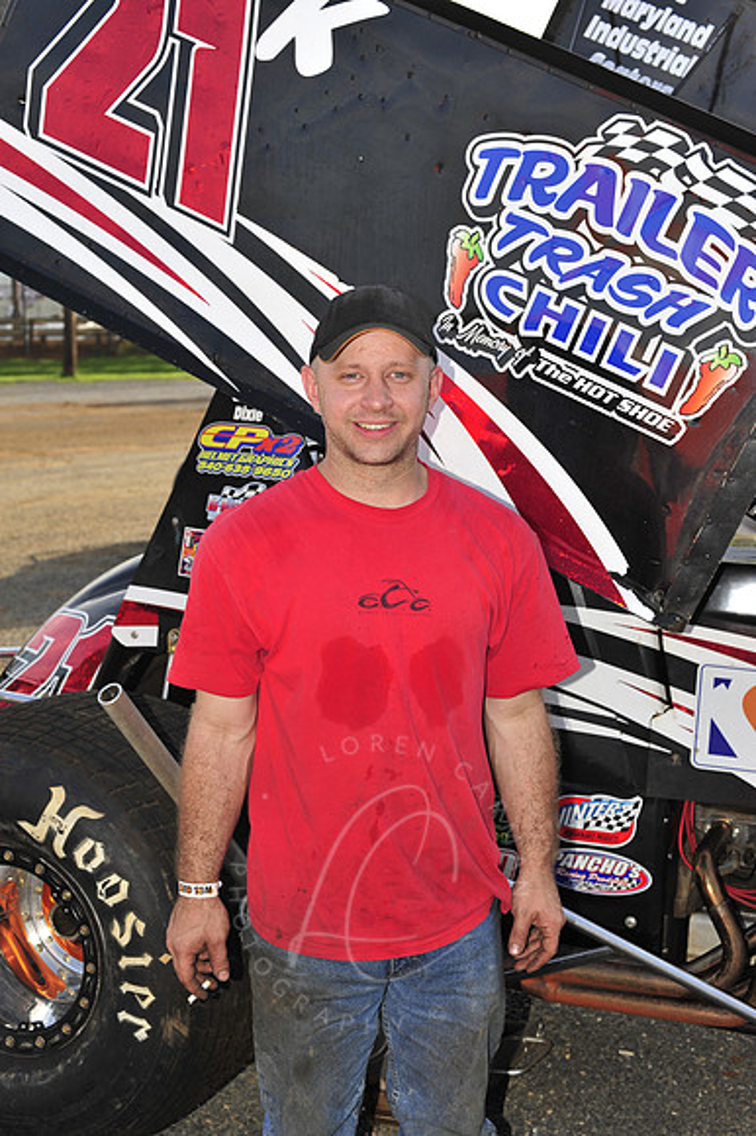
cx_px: 378
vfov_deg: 39.6
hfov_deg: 27.0
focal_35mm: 50
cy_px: 568
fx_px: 1577
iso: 200
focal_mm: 50
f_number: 7.1
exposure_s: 1/250
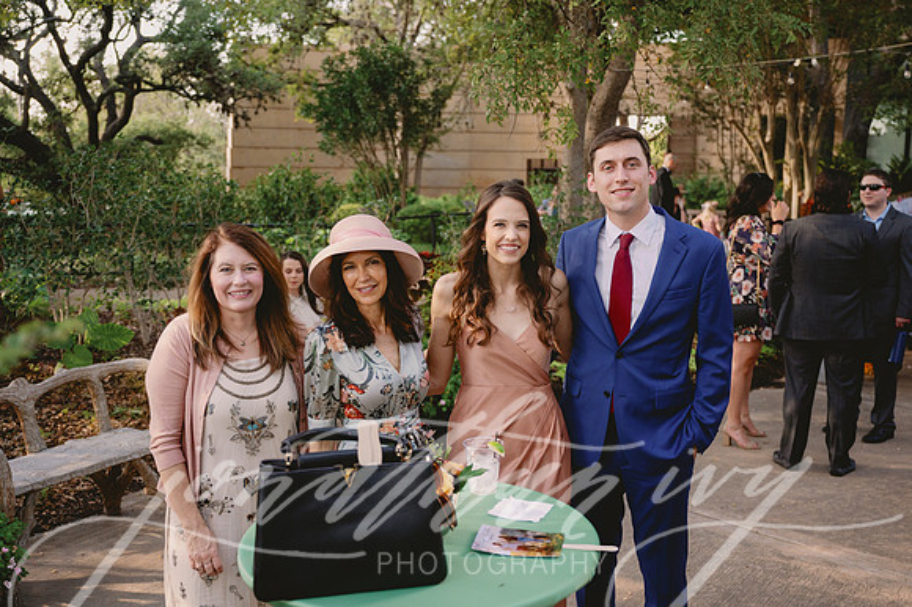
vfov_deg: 35.6
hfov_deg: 51.4
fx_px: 946
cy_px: 303
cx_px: 474
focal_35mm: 37
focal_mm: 35
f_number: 2.8
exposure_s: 1/1250
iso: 800
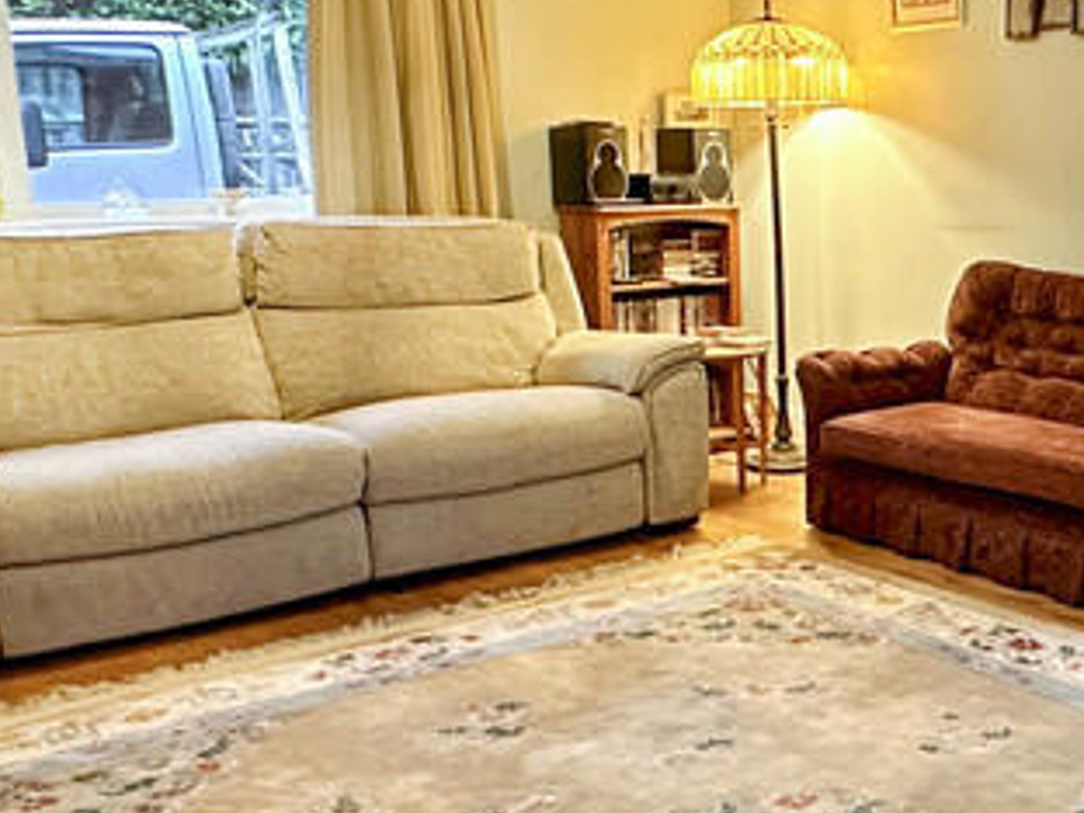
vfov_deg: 31.5
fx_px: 1440
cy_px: 448
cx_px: 903
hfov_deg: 39.2
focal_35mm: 46
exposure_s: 1/50
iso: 800
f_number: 2.2
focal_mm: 2.22
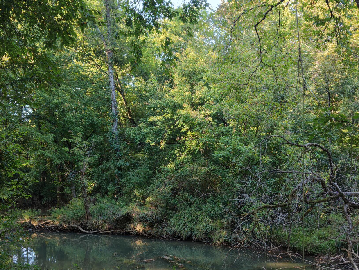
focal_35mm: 44
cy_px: 182
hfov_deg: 42.9
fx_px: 456
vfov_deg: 32.6
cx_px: 161
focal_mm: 8.67
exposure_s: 1/60
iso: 100
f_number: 1.8
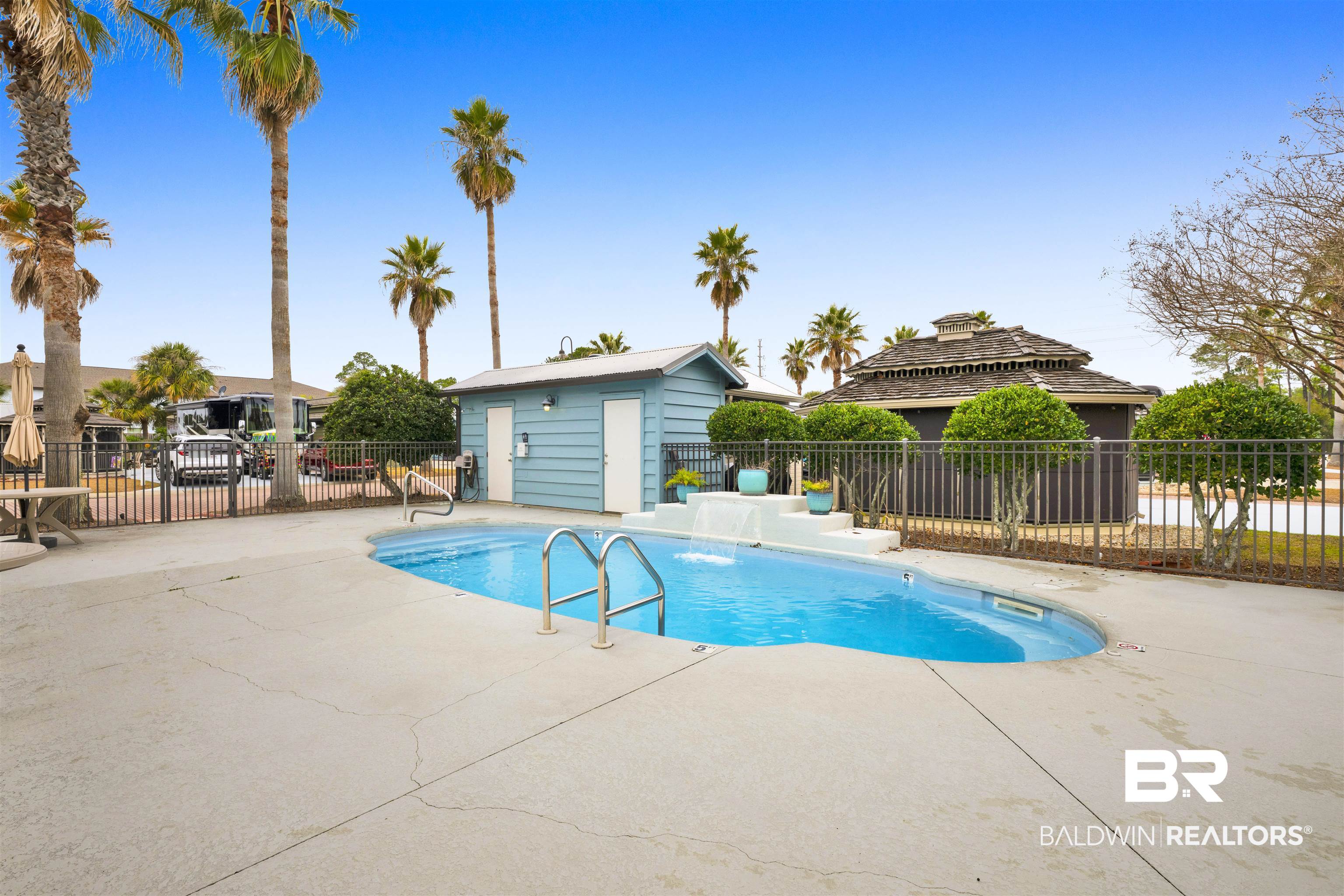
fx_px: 616
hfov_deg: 95.0
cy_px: 448
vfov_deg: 72.1
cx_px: 672
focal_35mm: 16
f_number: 11
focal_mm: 16.5
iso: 400
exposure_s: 1/200
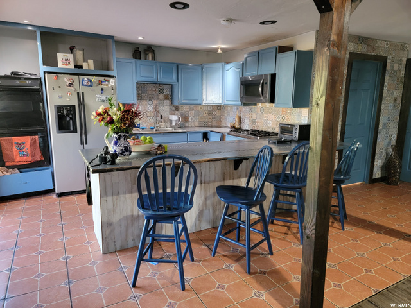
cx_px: 206
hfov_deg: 71.6
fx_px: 285
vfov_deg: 56.8
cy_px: 154
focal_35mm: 24
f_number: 1.8
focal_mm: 6.7
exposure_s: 1/39
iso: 500
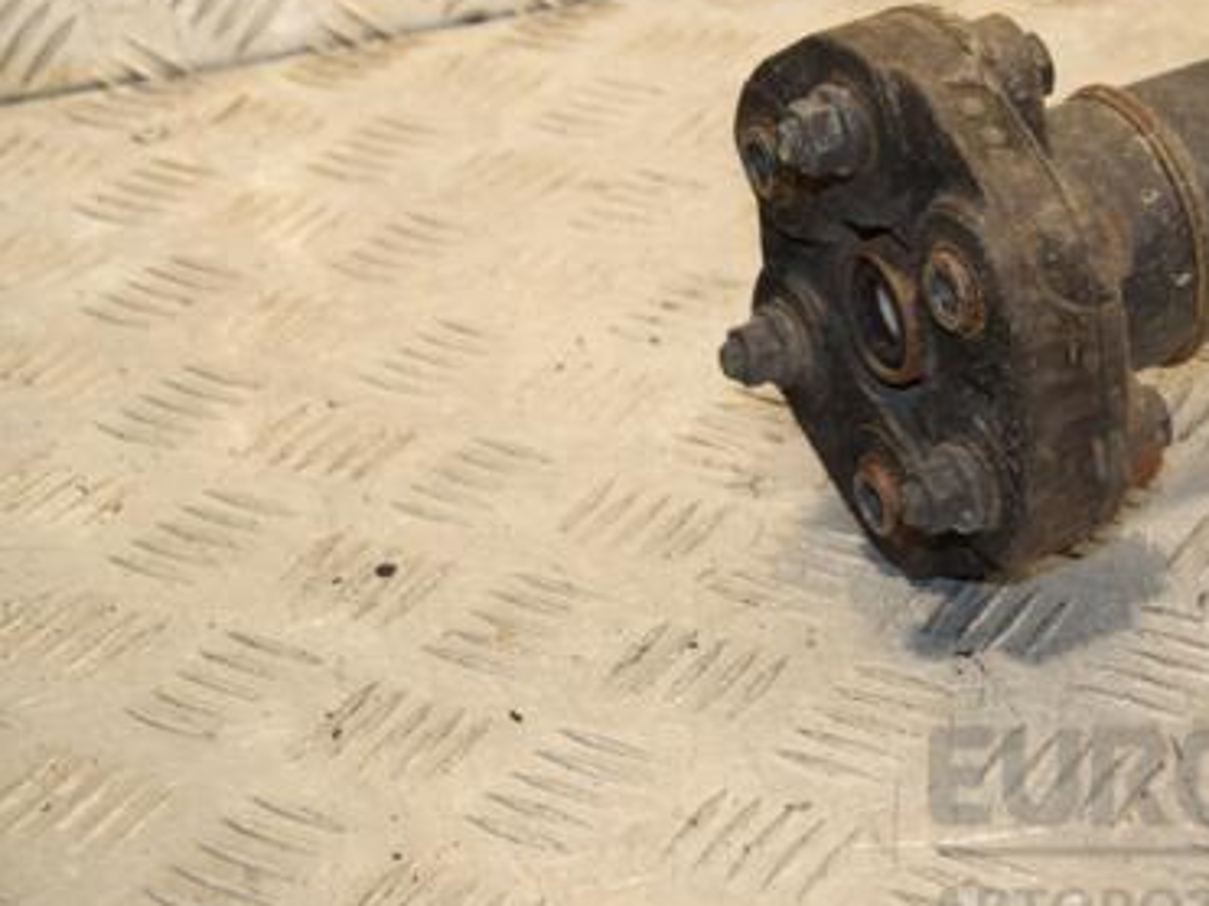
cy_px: 342
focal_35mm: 98
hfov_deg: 19.9
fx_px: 3422
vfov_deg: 15.1
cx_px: 867
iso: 800
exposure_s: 1/200
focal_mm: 42
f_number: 7.1
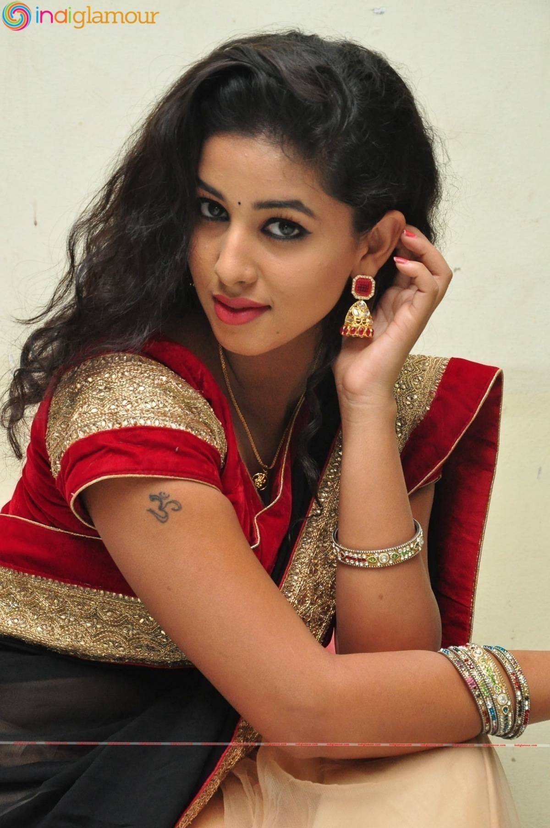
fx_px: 1999
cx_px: 275
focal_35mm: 87
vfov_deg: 23.4
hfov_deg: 15.7
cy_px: 414
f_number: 7.1
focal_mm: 58
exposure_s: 1/125
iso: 1600
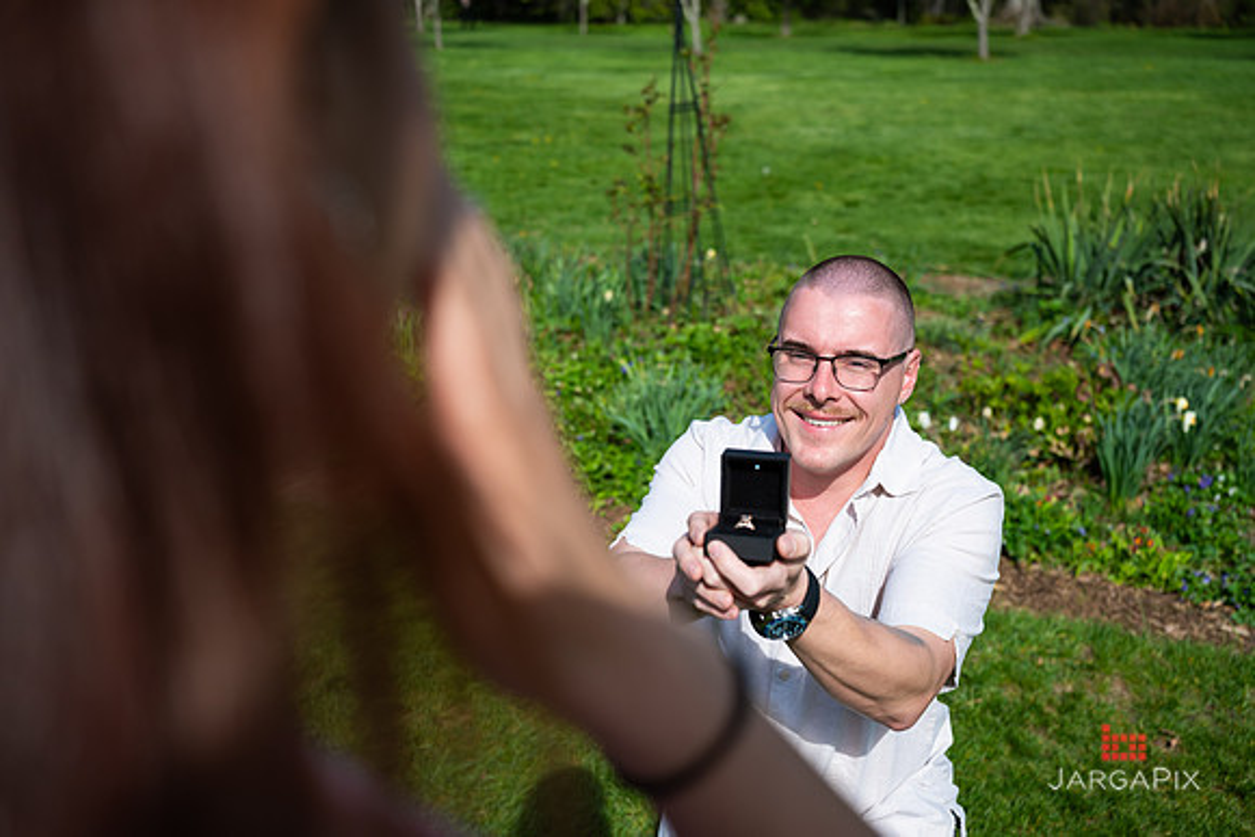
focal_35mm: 34
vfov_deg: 39.3
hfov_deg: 56.4
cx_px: 628
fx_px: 1171
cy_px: 418
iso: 200
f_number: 3.2
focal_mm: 32
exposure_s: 1/3200
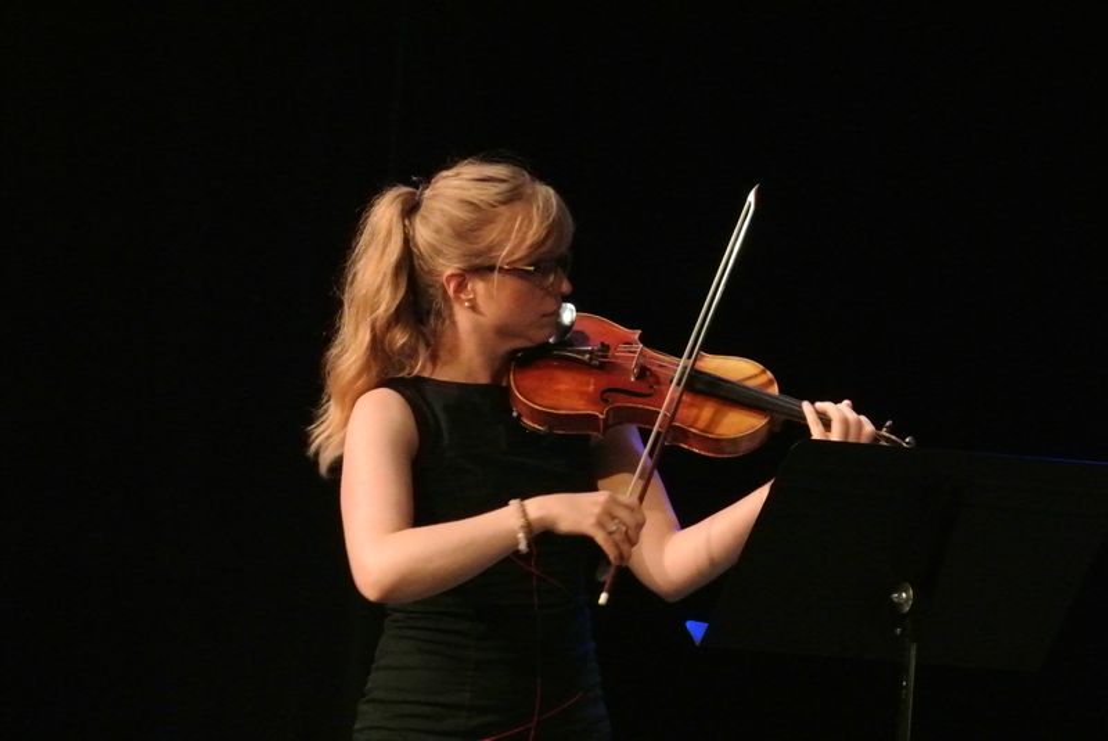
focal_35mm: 200
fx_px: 6161
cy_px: 370
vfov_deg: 6.9
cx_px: 554
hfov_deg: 10.3
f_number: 7.1
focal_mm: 74.3
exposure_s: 1/60
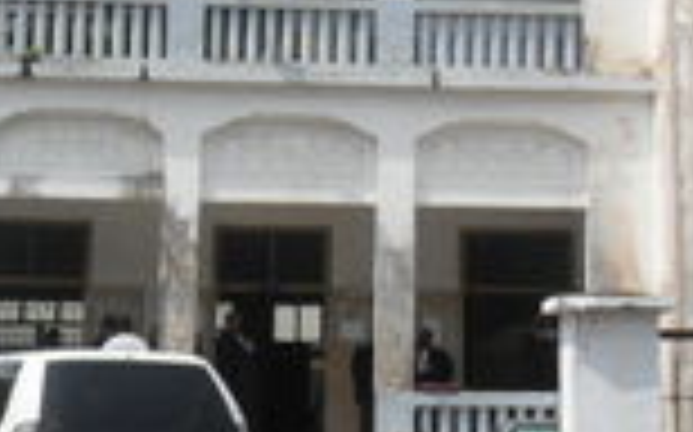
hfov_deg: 20.4
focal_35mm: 102
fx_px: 1925
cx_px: 351
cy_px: 72
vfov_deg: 12.7
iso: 100
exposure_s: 1/1000
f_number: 4
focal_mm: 6.6
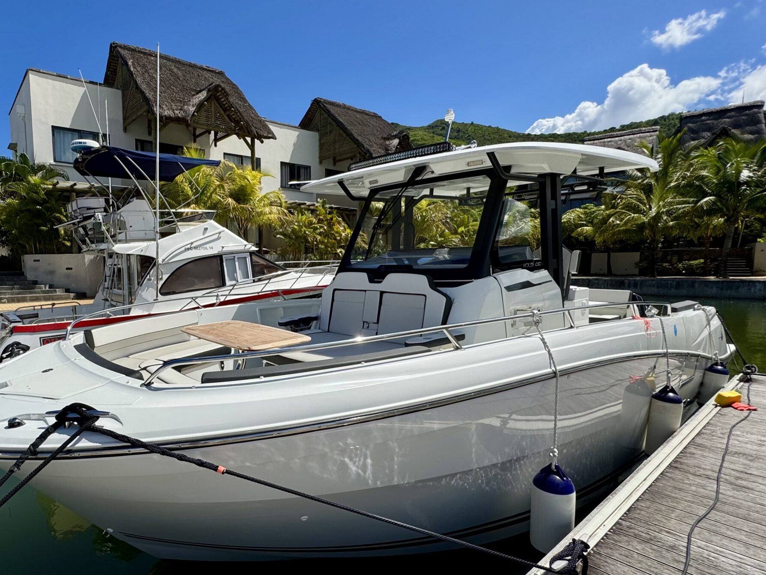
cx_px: 254
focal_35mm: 20
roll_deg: +0.3
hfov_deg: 79.0
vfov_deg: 65.9
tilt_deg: -5.9
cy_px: 309
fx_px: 443
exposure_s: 1/3546
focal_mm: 2.22
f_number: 2.2
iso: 50
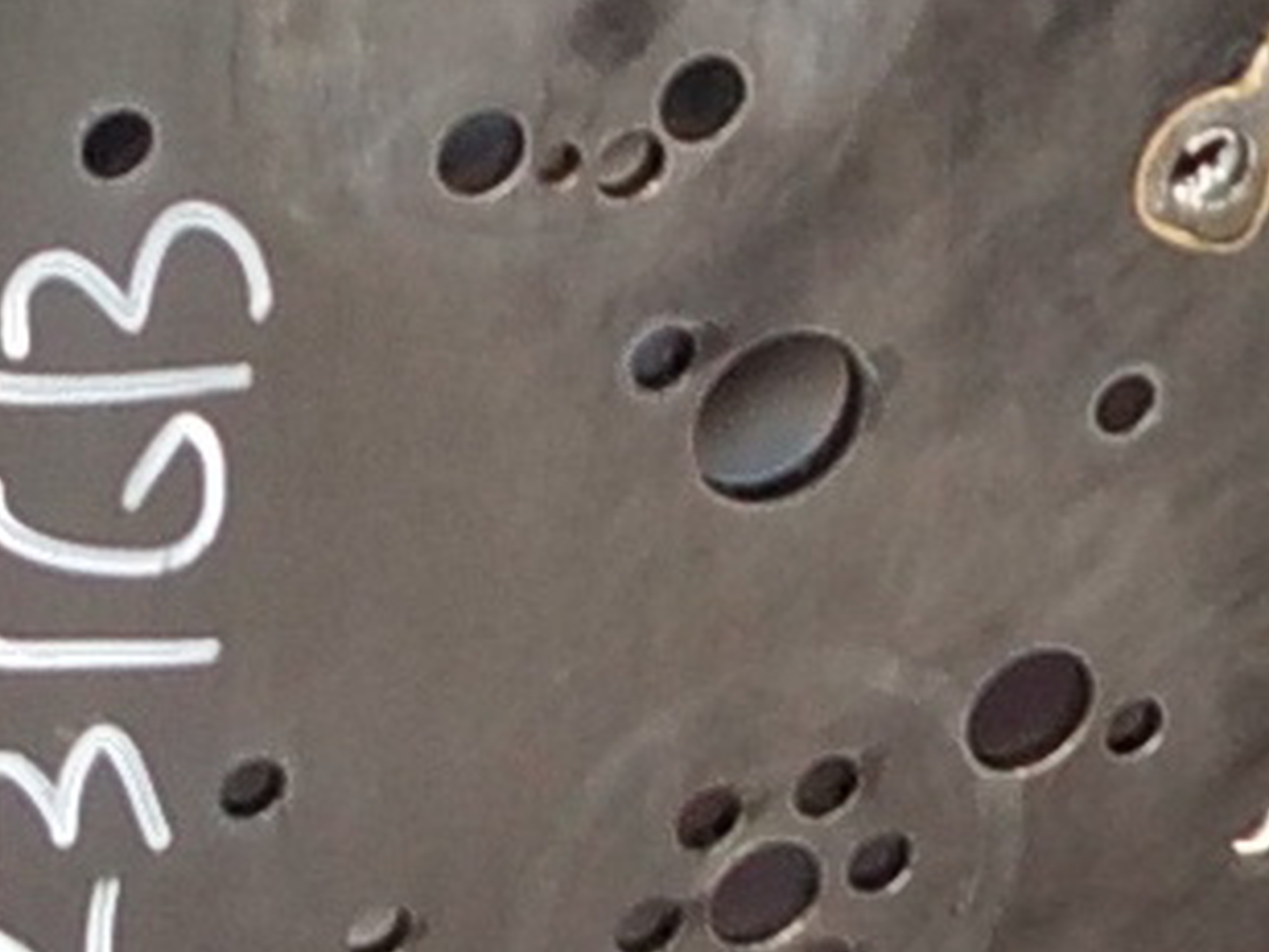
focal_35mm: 156
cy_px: 540
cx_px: 416
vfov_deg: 9.5
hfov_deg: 12.6
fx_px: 5719
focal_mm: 4.1
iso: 200
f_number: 3.3
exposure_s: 1/30
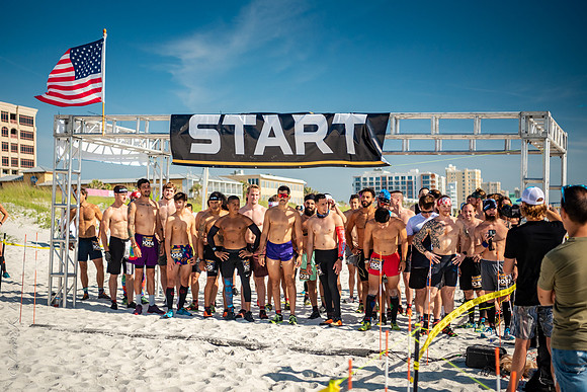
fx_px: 955
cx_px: 266
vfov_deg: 23.2
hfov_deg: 34.1
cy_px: 191
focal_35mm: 59
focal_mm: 50
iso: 450
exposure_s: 1/4000
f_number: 2.8
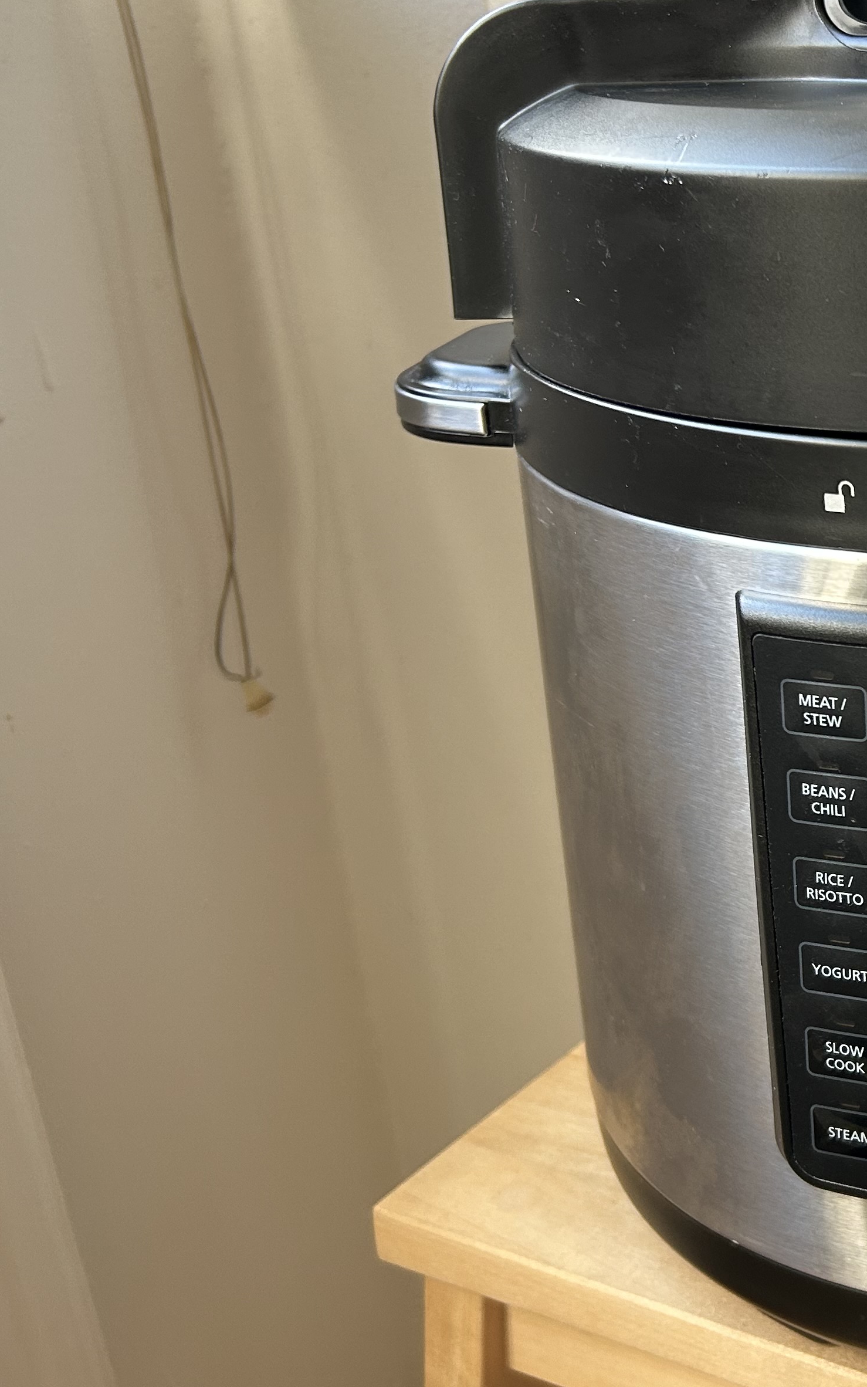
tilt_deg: -21.4
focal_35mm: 47
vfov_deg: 42.6
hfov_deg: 24.3
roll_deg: +0.7
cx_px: 1105
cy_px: 650
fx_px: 1776
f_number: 1.5
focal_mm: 5.7
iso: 100
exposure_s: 1/121
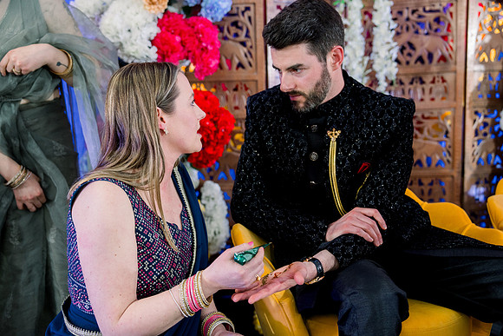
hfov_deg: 48.4
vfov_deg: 33.4
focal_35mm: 40
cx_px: 252
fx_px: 559
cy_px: 168
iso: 1250
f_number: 2.8
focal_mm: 40
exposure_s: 1/125
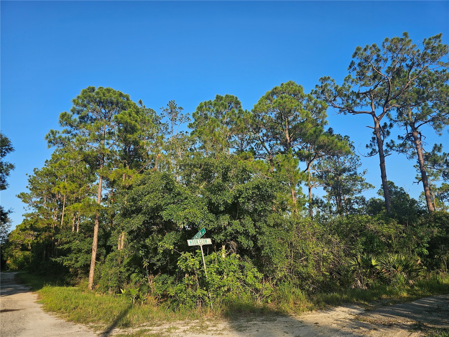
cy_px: 168
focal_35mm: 23
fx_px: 298
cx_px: 224
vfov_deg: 58.9
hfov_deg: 73.9
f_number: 1.7
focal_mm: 6.3
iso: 10
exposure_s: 1/411
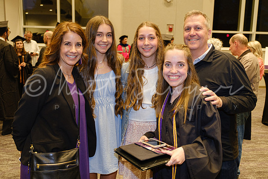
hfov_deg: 54.0
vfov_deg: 37.6
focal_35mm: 35
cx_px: 125
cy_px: 90
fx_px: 263
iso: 1600
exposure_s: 1/60
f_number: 2.8
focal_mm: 22
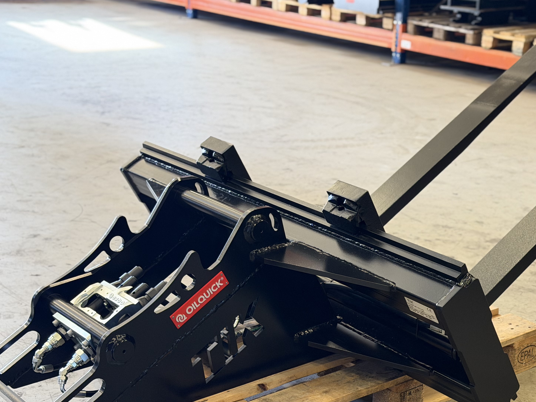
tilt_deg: -18.6
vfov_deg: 21.9
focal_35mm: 67
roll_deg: -1.5
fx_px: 1037
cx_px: 350
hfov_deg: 28.8
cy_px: 256
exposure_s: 1/50
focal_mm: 6.76
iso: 250
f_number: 1.78
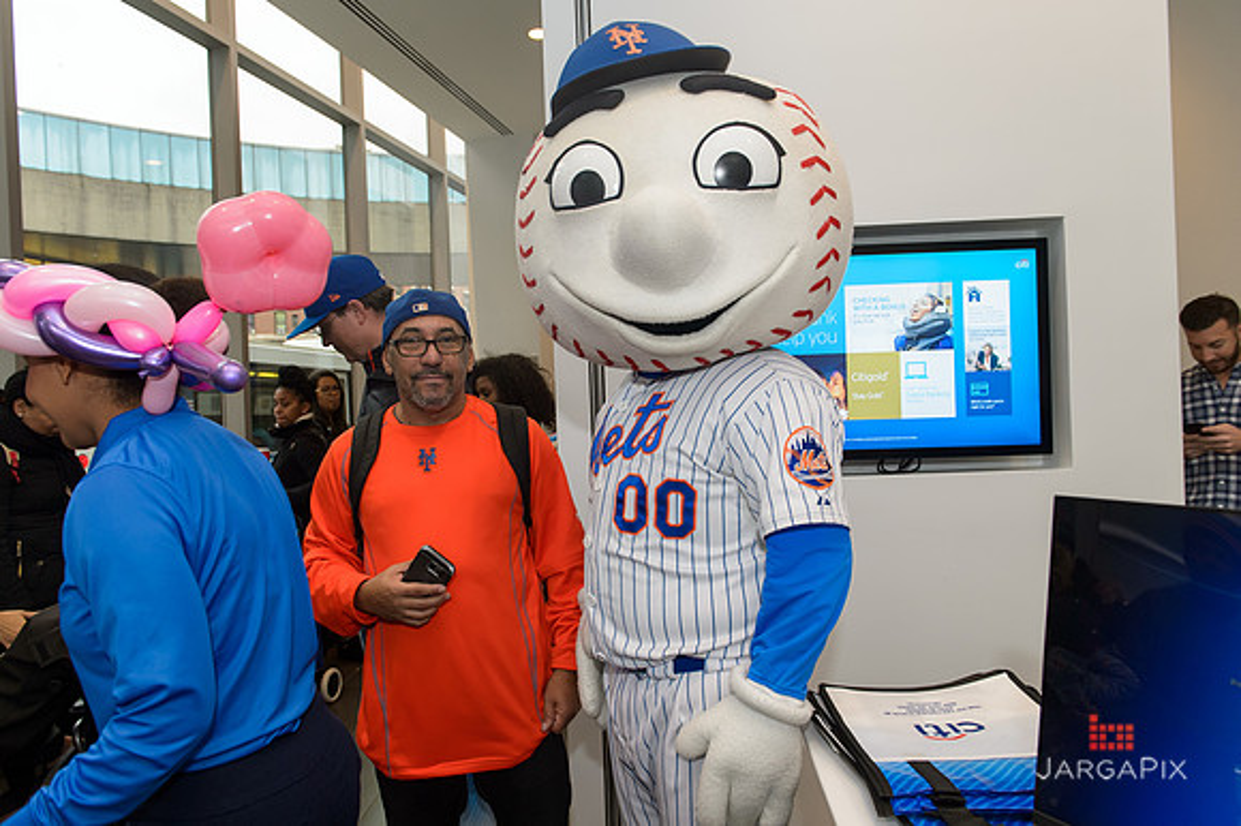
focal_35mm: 24
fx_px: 827
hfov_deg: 73.8
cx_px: 620
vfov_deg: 53.1
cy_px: 413
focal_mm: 24
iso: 640
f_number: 4.5
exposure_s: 1/160
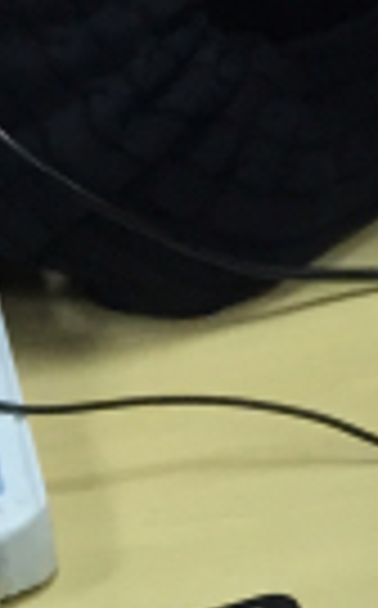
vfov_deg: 10.8
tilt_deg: -19.9
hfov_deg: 6.0
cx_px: 1508
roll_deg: +0.1
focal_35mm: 182
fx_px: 3009
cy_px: -468
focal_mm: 4.15
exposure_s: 1/30
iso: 50
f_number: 2.2
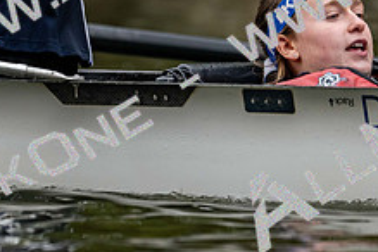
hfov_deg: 1.9
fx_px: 11119
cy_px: 91
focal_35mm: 1059
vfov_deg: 1.3
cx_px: 102
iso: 1800
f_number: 4.5
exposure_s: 1/2500
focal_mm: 400
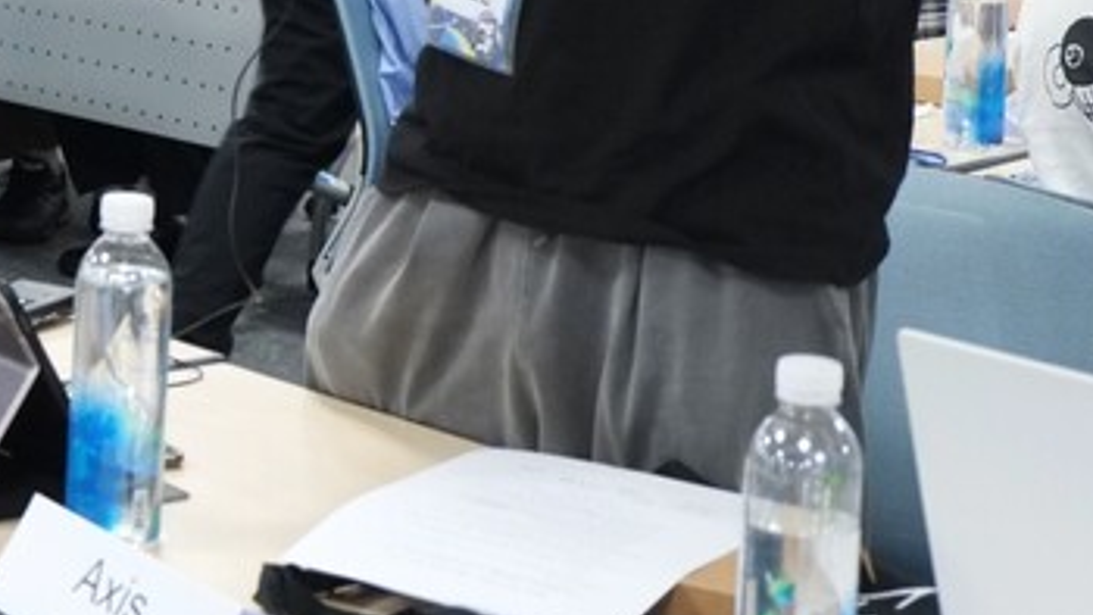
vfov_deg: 10.3
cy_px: -165
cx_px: -290
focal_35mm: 115
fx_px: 3333
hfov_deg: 17.6
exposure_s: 1/125
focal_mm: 26.5
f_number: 3.6
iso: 1600
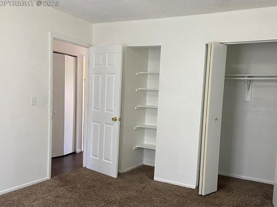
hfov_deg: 54.9
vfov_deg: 42.8
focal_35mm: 33
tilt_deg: -4.5
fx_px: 264
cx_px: 168
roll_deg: -2.2
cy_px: 118
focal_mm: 4.25
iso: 125
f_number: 1.8
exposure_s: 1/60
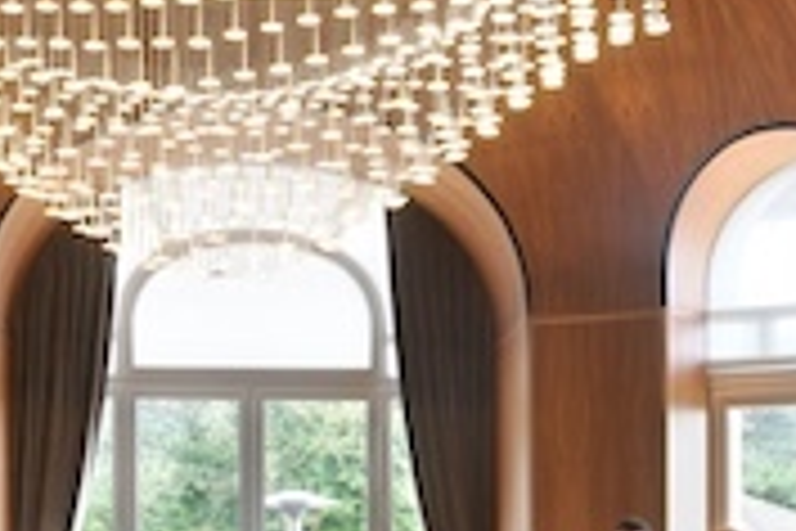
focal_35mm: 62
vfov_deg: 21.5
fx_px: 1371
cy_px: 470
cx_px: 243
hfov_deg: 32.0
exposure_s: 1.3
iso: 100
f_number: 11
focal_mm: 17
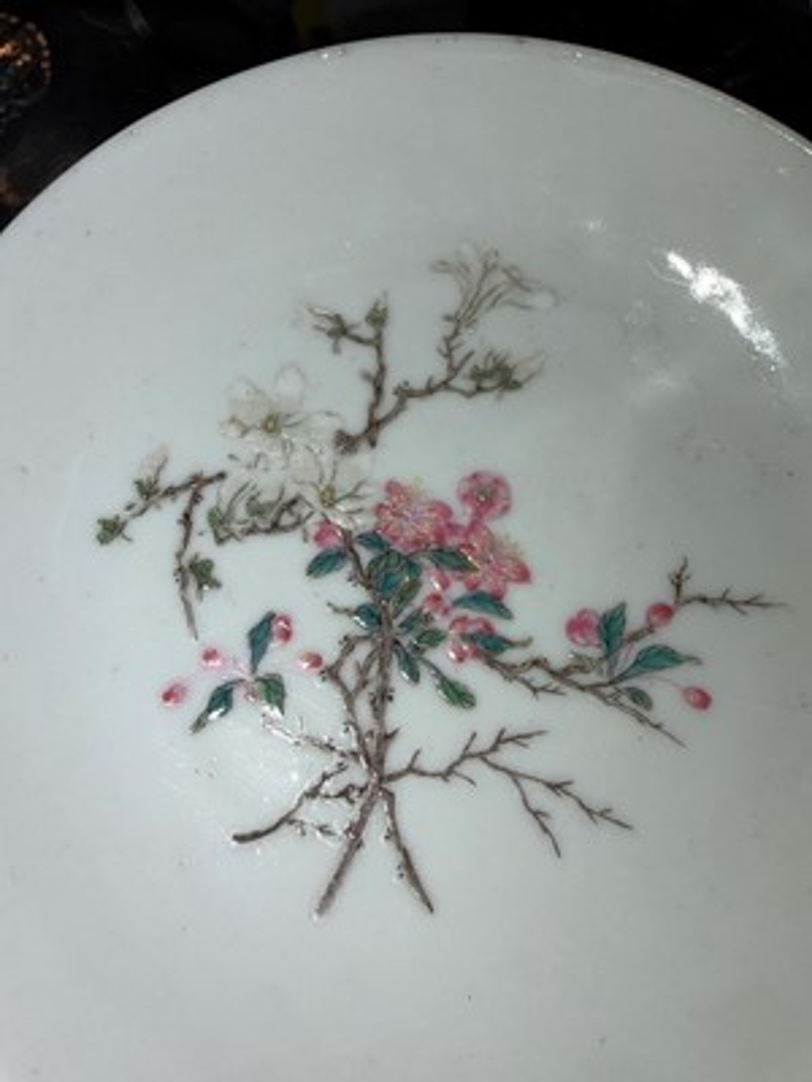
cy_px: 541
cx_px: 406
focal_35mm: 26
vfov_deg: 67.3
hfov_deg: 53.1
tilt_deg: -72.9
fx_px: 813
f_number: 2.2
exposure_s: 1/583
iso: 12
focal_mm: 2.22
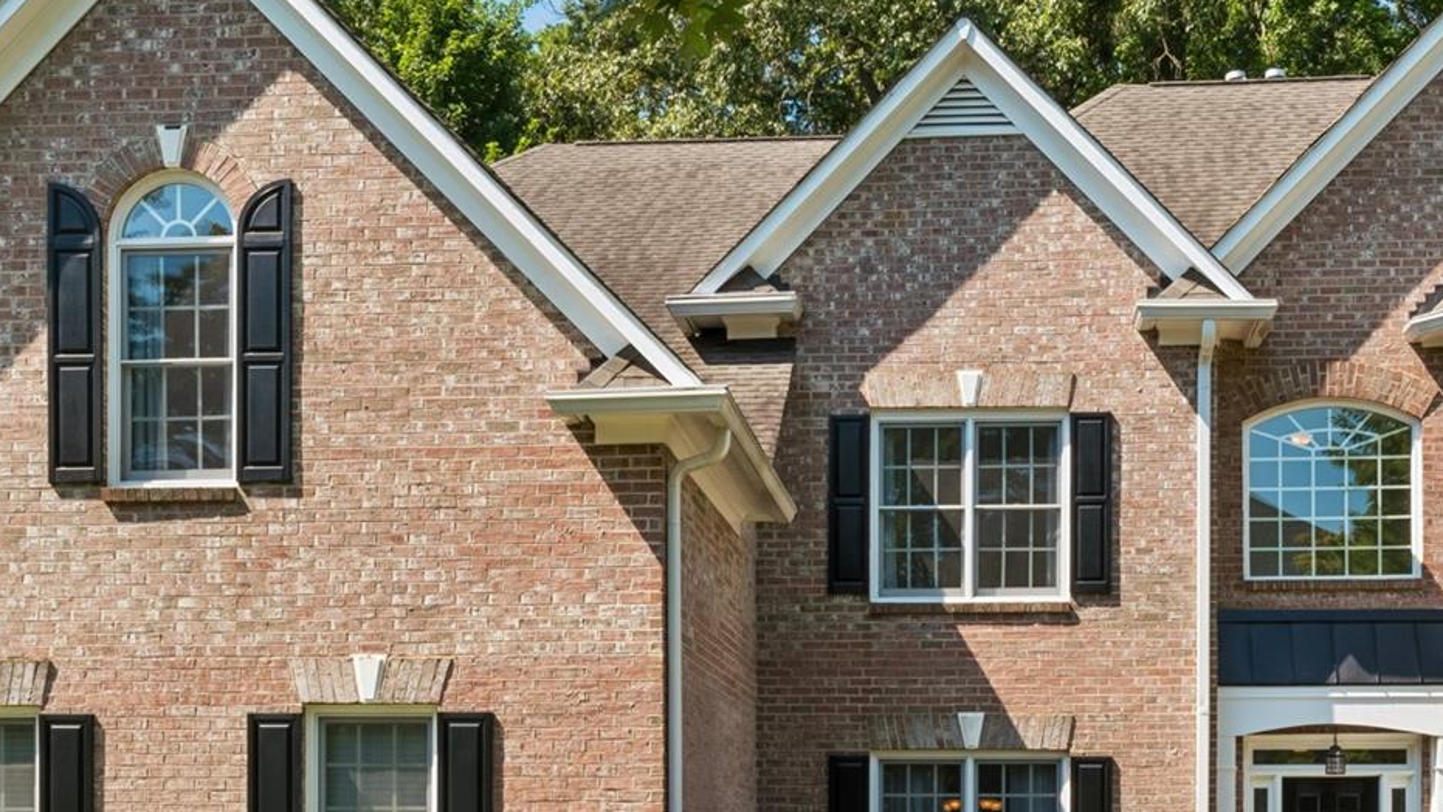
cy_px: 830
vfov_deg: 21.8
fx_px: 2028
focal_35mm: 53
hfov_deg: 39.0
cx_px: 879
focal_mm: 23
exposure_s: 1/13
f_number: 22
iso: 100
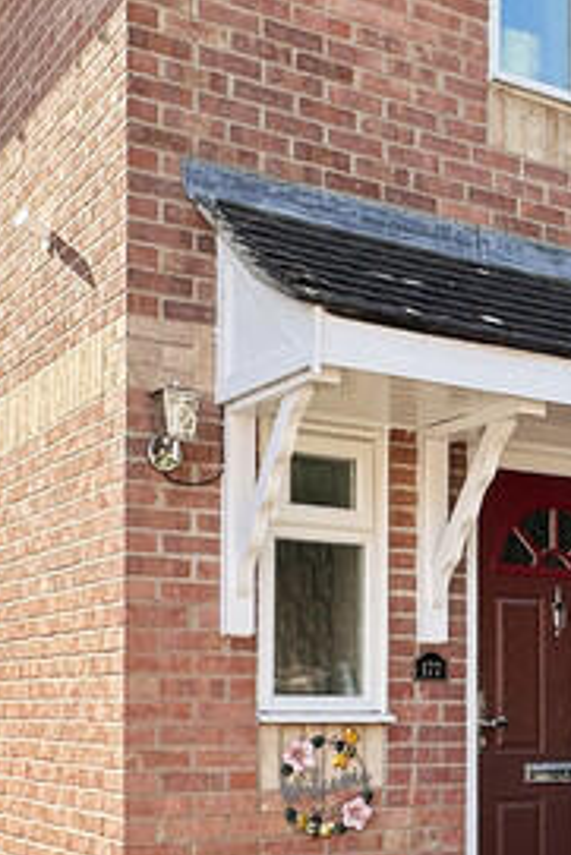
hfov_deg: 23.7
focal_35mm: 55
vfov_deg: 35.9
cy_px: 300
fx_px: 1307
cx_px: 558
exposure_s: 1/523
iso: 40
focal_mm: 2.22
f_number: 2.2
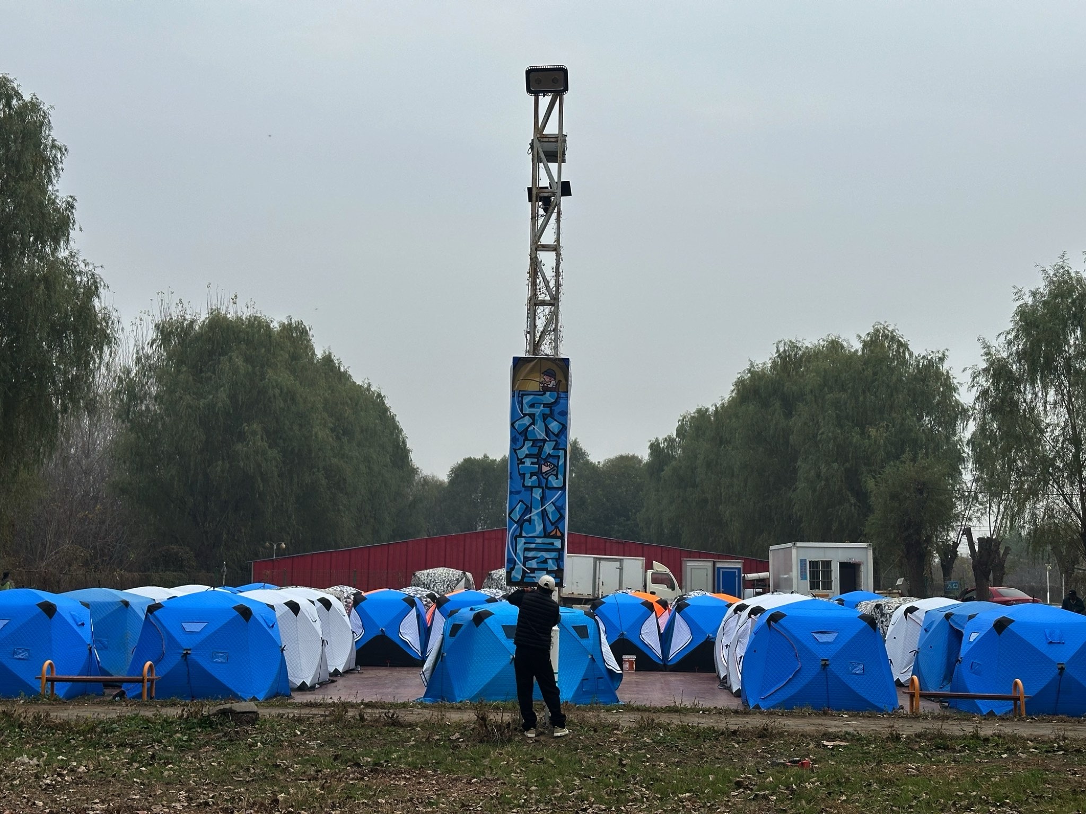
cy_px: 407
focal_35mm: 48
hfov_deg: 39.7
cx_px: 543
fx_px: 1506
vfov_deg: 30.3
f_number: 1.78
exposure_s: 1/1848
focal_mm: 6.86
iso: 64
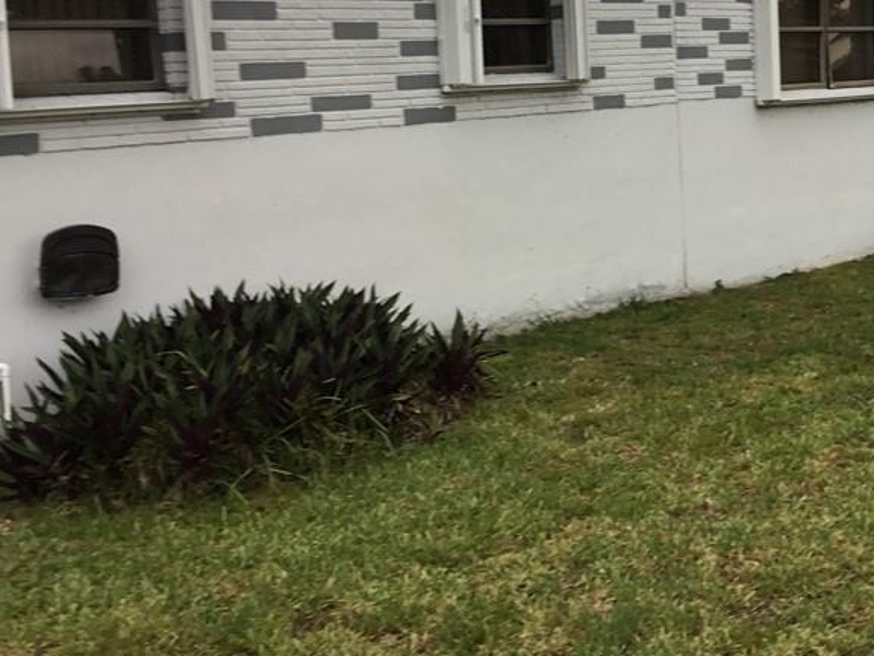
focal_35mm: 55
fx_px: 1389
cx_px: 642
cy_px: 218
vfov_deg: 26.4
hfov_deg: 34.3
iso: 32
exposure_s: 1/60
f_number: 2.4
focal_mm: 3.3
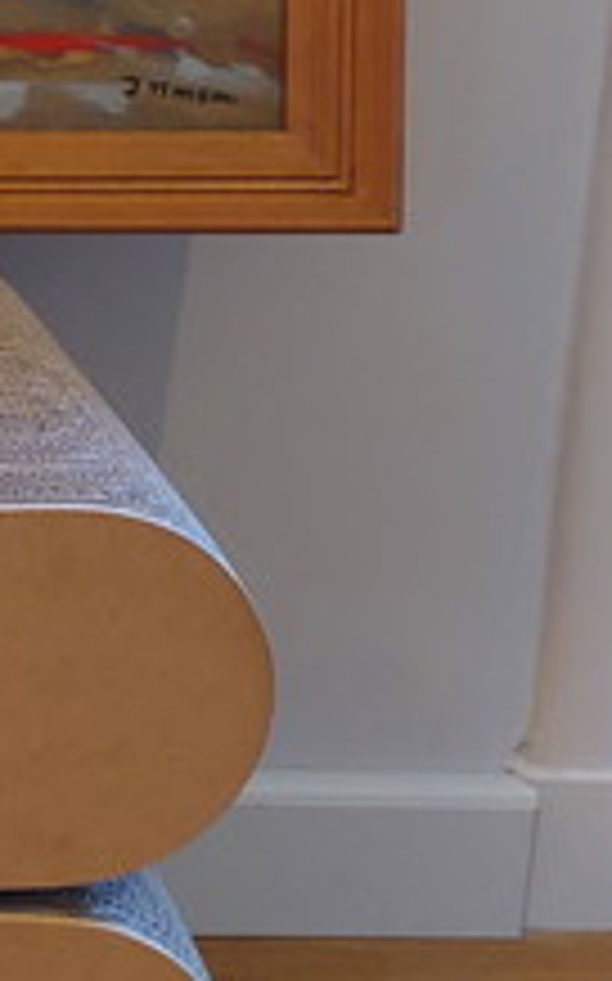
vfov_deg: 24.5
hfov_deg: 14.3
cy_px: 191
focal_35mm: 83
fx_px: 2218
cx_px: -410
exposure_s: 1/24
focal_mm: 5.23
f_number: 1.8
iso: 500
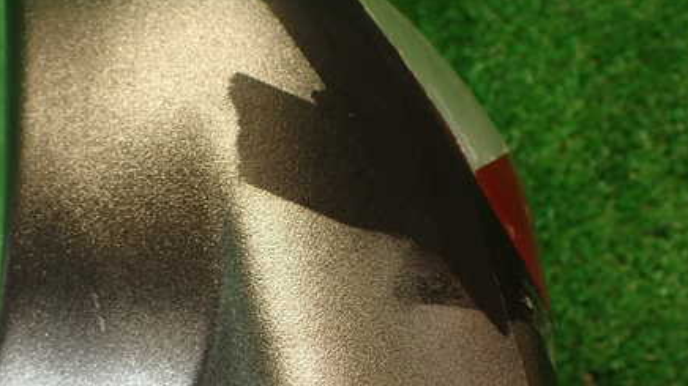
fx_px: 875
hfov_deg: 42.4
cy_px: 249
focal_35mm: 48
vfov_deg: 24.8
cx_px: 241
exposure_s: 1/50
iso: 200
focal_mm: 5.79
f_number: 2.4
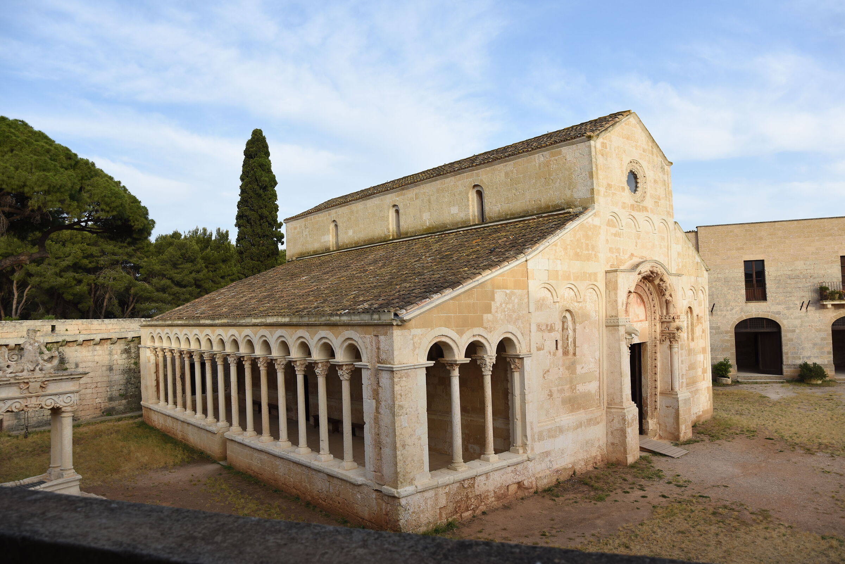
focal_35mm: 24
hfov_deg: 73.7
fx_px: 564
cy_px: 282
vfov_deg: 53.2
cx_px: 422
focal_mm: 24
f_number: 6.3
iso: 100
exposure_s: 1/125
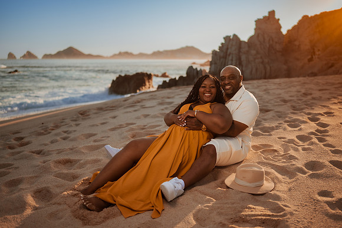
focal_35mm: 35
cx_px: 171
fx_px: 333
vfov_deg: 37.9
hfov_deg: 54.4
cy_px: 114
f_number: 1.8
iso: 100
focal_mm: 35
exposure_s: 1/1600
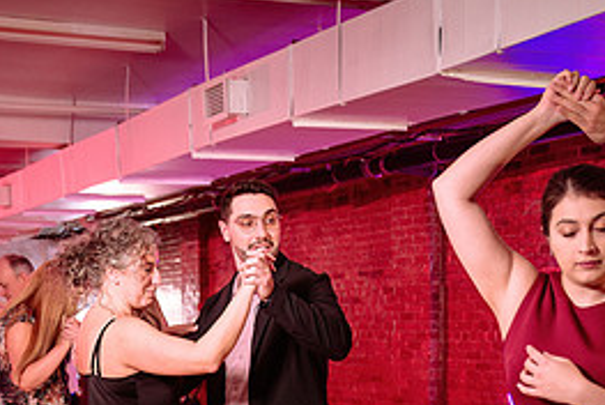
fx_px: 1279
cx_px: 278
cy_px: 441
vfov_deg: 17.4
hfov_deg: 26.6
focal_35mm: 76
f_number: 2.8
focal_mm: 34.5
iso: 640
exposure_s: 1/160
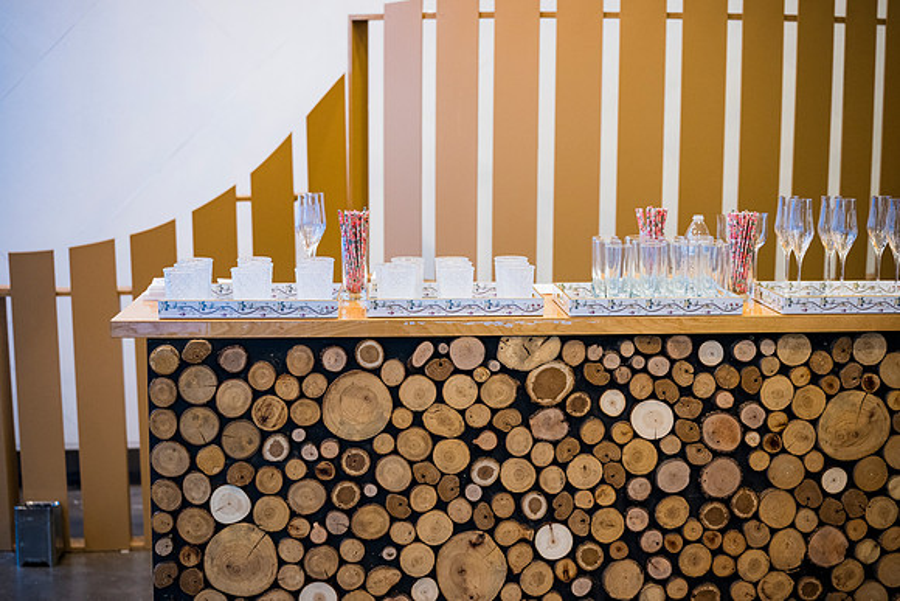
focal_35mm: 55
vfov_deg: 24.6
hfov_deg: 36.2
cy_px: 300
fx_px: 1375
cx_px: 450
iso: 1250
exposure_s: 1/800
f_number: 2.2
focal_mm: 55
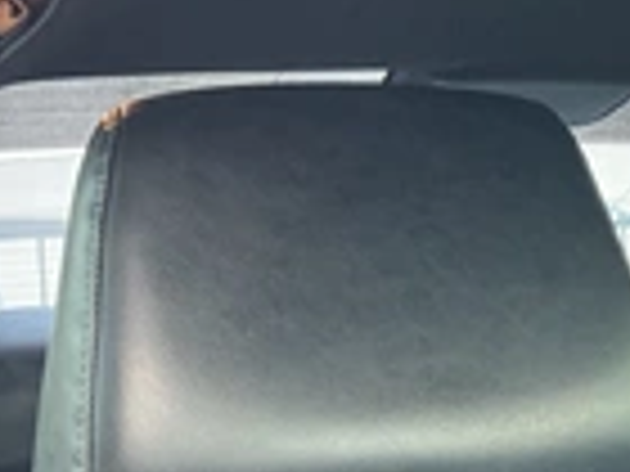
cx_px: 270
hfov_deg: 24.4
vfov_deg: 18.3
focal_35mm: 80
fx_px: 1456
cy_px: 369
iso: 200
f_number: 1.8
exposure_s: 1/60
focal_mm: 3
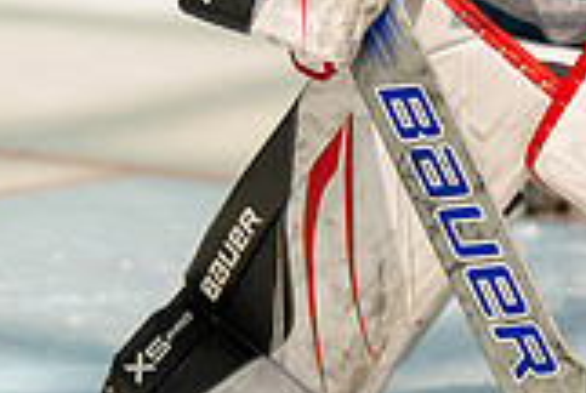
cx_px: 795
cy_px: -73
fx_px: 14204
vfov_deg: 1.6
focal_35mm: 871
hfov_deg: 2.4
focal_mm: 197
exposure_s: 1/3200
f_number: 3.2
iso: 1600
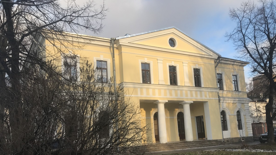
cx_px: 140
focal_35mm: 31
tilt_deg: +8.6
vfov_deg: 37.3
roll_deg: +3.3
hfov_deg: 62.6
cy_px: 104
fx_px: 227
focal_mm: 3.99
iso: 20
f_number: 1.8
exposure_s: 1/684
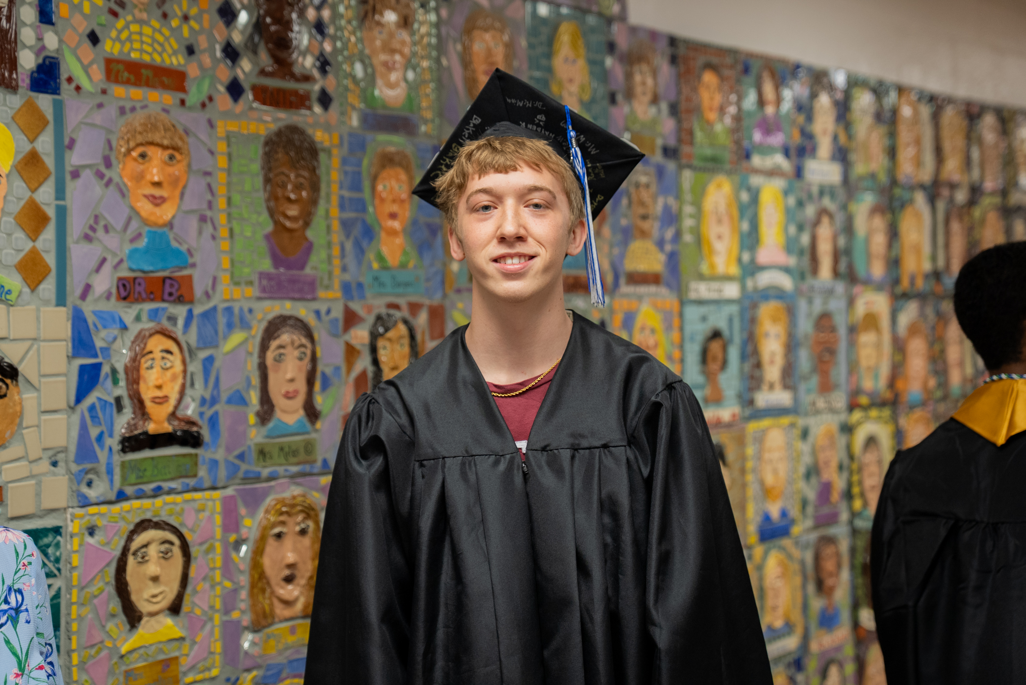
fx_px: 1825
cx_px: 513
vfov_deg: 21.3
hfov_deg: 31.4
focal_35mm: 64
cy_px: 342
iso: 1250
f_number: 2.8
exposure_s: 1/125
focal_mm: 64
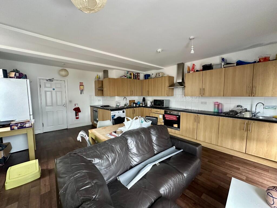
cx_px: 138
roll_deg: +0.4
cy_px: 104
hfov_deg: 102.1
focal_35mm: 14
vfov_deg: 85.7
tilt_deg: -4.6
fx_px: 112
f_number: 2.2
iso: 320
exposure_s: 1/99
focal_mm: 2.22
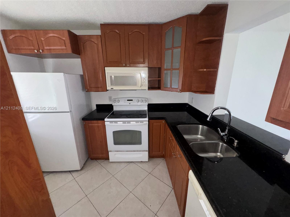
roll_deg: +1.2
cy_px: 108
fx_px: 117
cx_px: 145
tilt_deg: -17.4
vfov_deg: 85.7
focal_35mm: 14
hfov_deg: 102.1
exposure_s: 1/60
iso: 250
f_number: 2.2
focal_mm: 2.22
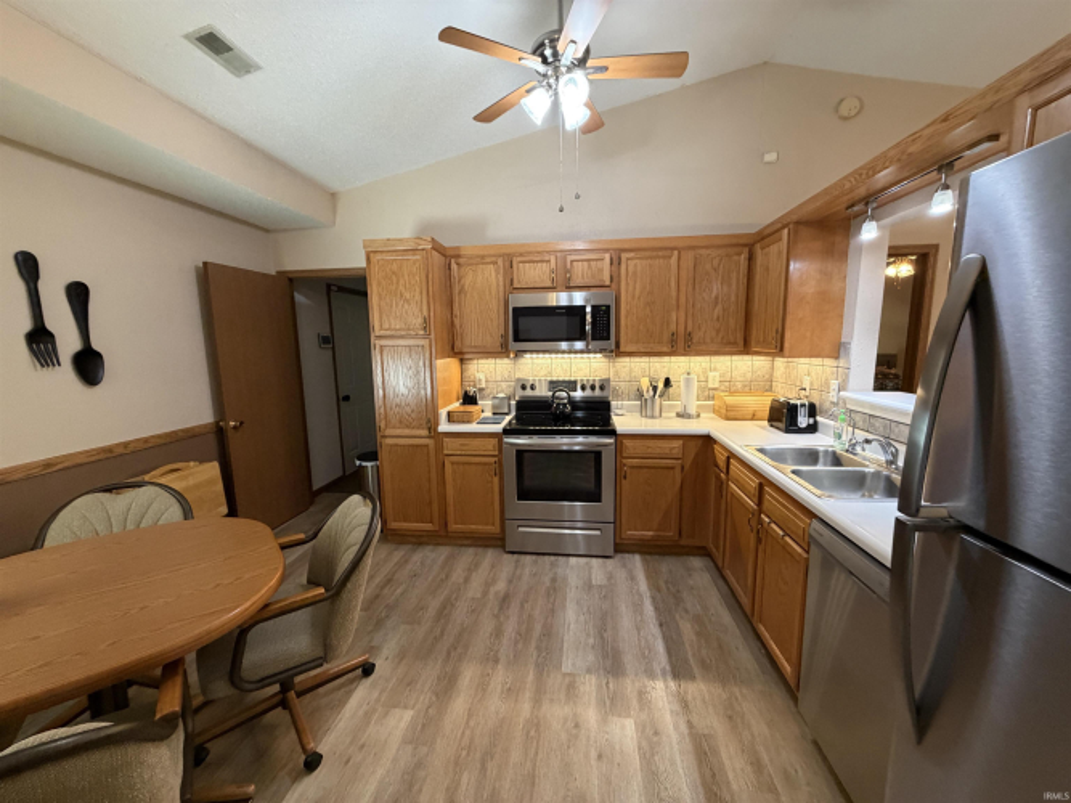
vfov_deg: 85.7
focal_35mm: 14
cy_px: 402
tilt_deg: -8.6
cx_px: 536
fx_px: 433
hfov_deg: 102.1
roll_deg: +1.1
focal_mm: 2.22
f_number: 2.2
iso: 400
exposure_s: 1/60
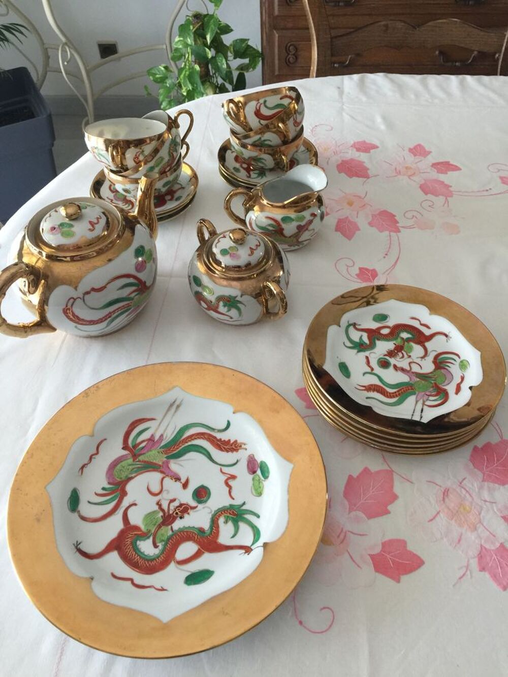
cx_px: 254
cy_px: 338
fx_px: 567
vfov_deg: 61.7
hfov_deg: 48.2
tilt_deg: -47.3
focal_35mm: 29
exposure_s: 1/17
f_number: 2.2
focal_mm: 4.15
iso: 64
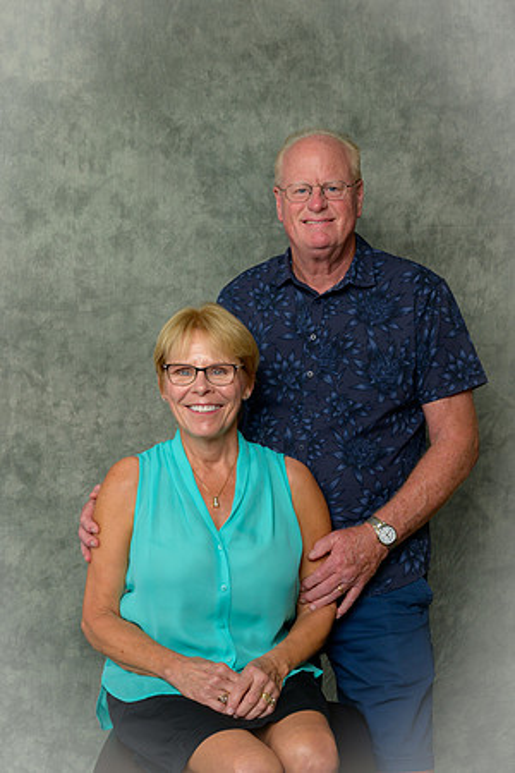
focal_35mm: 48
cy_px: 386
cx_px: 258
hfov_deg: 28.1
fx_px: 1030
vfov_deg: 41.1
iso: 400
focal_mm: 48
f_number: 10
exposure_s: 1/125
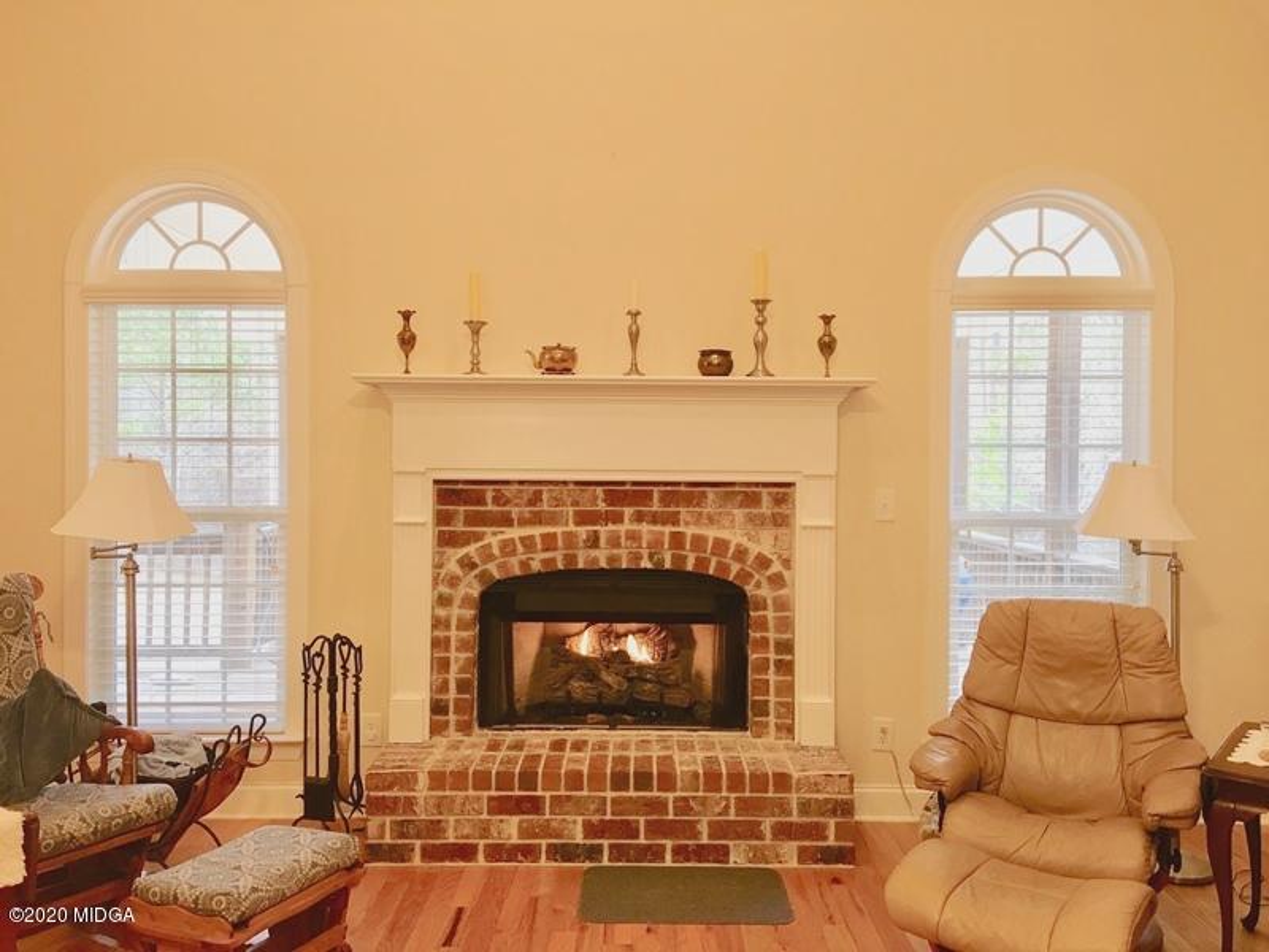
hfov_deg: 61.7
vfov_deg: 48.2
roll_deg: -0.7
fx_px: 1063
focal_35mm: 29
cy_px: 476
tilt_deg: -0.4
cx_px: 634
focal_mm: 4.15
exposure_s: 1/15
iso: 32
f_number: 2.2
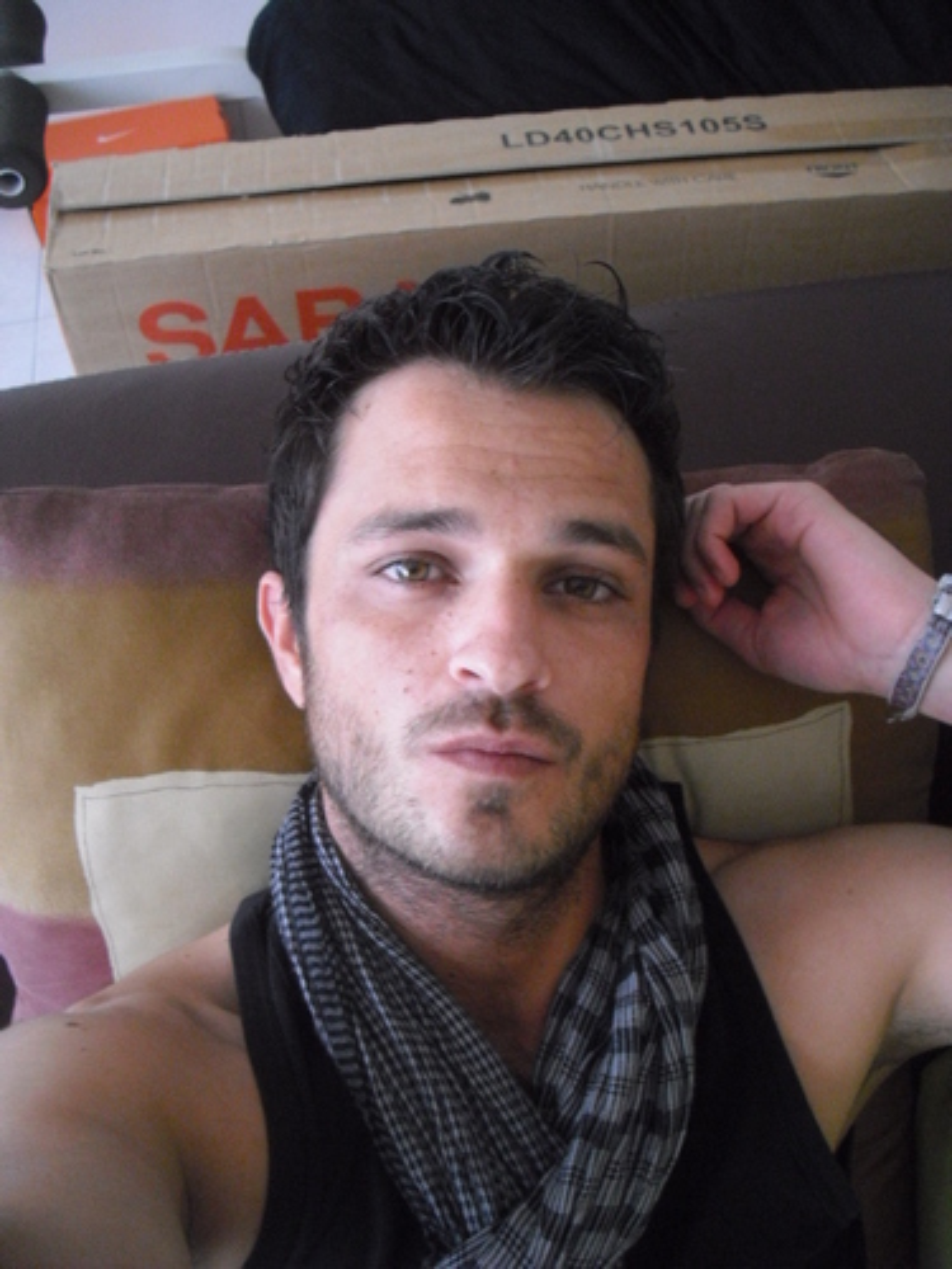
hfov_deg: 37.7
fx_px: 1393
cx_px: 476
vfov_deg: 49.0
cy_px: 634
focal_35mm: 38
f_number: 2.8
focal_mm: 6.2
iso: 400
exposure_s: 1/80
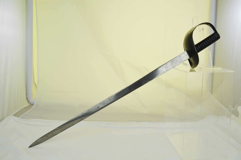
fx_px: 220
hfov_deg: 57.3
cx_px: 120
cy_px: 80
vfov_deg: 39.8
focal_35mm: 33
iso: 200
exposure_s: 1/200
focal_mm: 22
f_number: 7.1
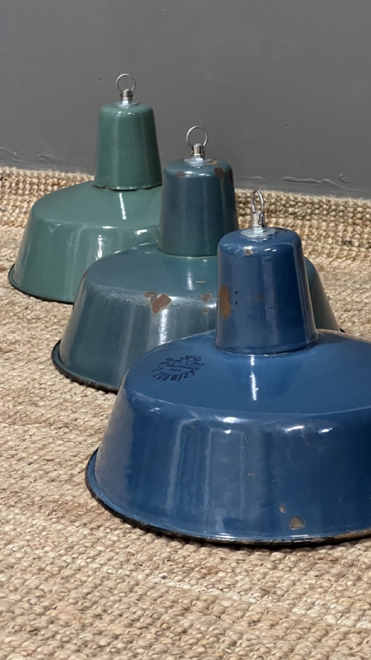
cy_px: 331
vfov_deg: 25.0
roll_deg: +1.7
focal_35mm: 85
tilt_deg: -15.8
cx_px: 228
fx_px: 1486
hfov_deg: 14.2
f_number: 2.8
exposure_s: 1/34
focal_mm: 9
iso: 800
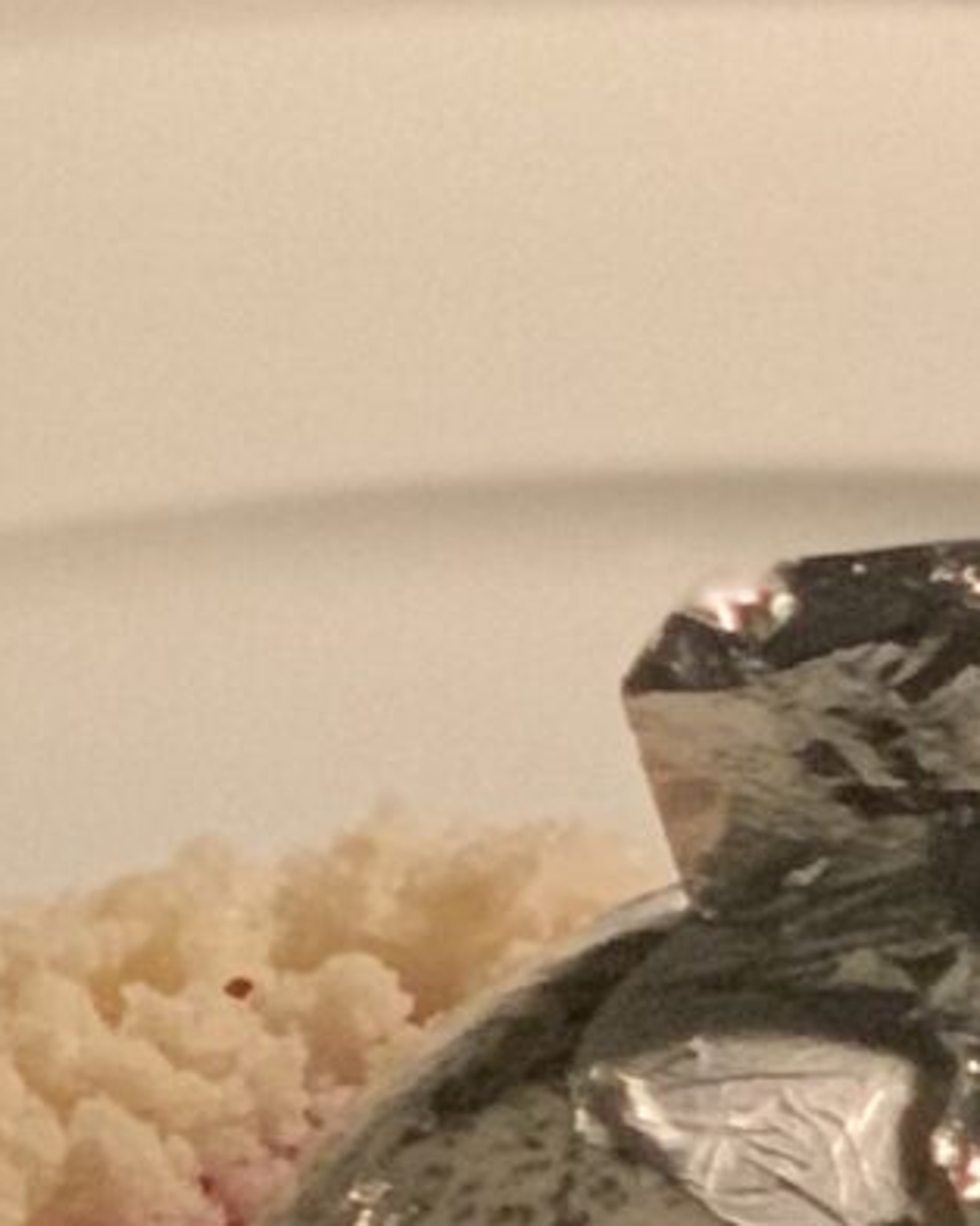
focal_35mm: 331
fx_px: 12010
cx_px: 668
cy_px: -1111
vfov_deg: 5.7
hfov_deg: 4.7
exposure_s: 1/40
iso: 500
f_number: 2.4
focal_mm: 6
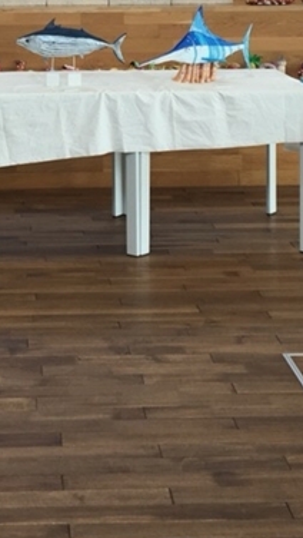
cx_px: 57
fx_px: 1226
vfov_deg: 23.9
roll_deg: +0.0
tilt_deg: -4.4
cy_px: 34
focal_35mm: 86
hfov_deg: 14.0
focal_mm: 4.15
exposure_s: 1/60
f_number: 2.2
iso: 32
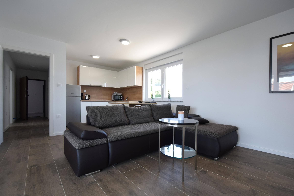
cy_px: 98
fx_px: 122
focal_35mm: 15
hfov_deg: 100.4
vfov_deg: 77.3
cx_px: 147
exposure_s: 1/100
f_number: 5
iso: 400
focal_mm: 10
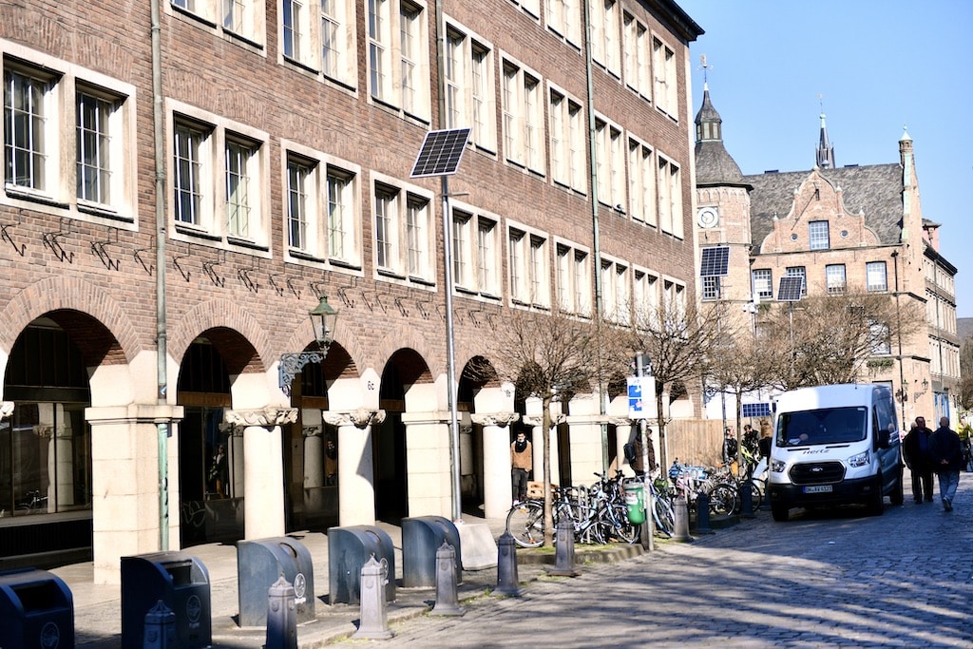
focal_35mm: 60
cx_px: 486
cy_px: 324
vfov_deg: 22.6
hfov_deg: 33.4
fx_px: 1622
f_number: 2.8
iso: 640
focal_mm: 60
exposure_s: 1/8000
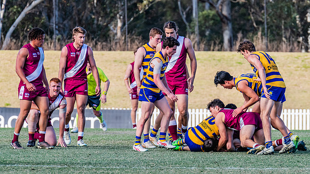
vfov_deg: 2.3
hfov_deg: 4.2
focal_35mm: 519
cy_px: 111
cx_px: 193
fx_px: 4267
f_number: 10
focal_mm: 380
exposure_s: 1/640
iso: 800
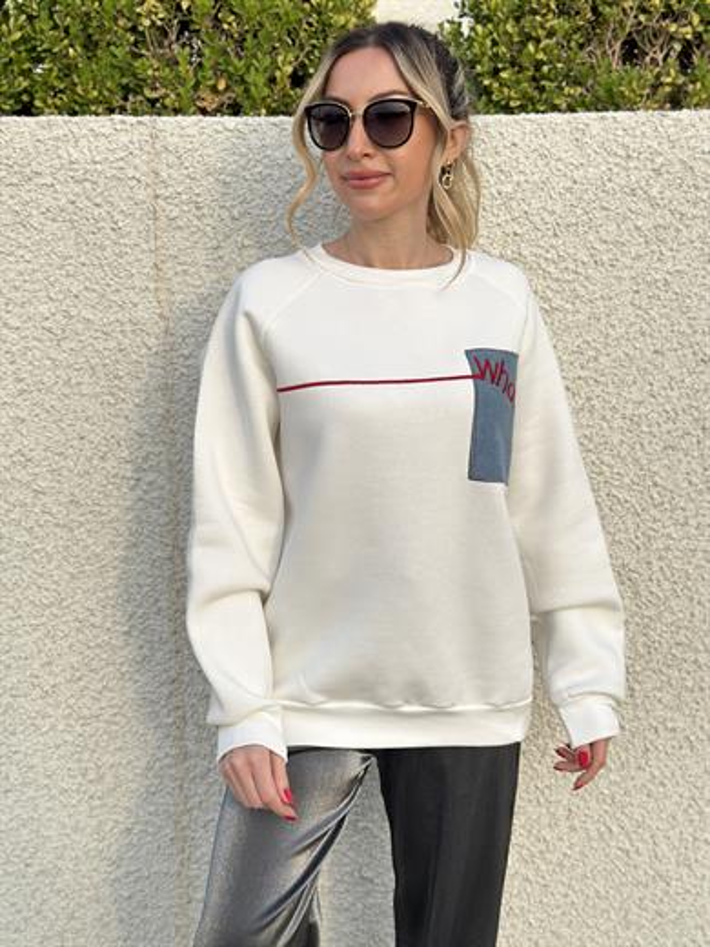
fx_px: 1313
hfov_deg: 30.3
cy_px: 474
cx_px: 355
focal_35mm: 48
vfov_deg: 39.7
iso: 80
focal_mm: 6.86
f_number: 1.78
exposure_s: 1/785
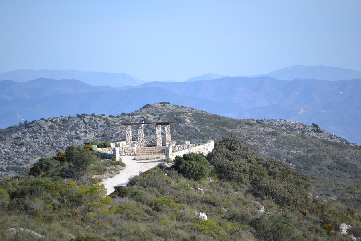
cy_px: 120
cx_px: 180
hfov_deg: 7.8
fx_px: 2632
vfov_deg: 5.2
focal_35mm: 262
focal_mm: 175
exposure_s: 1/1250
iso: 400
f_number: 5.3
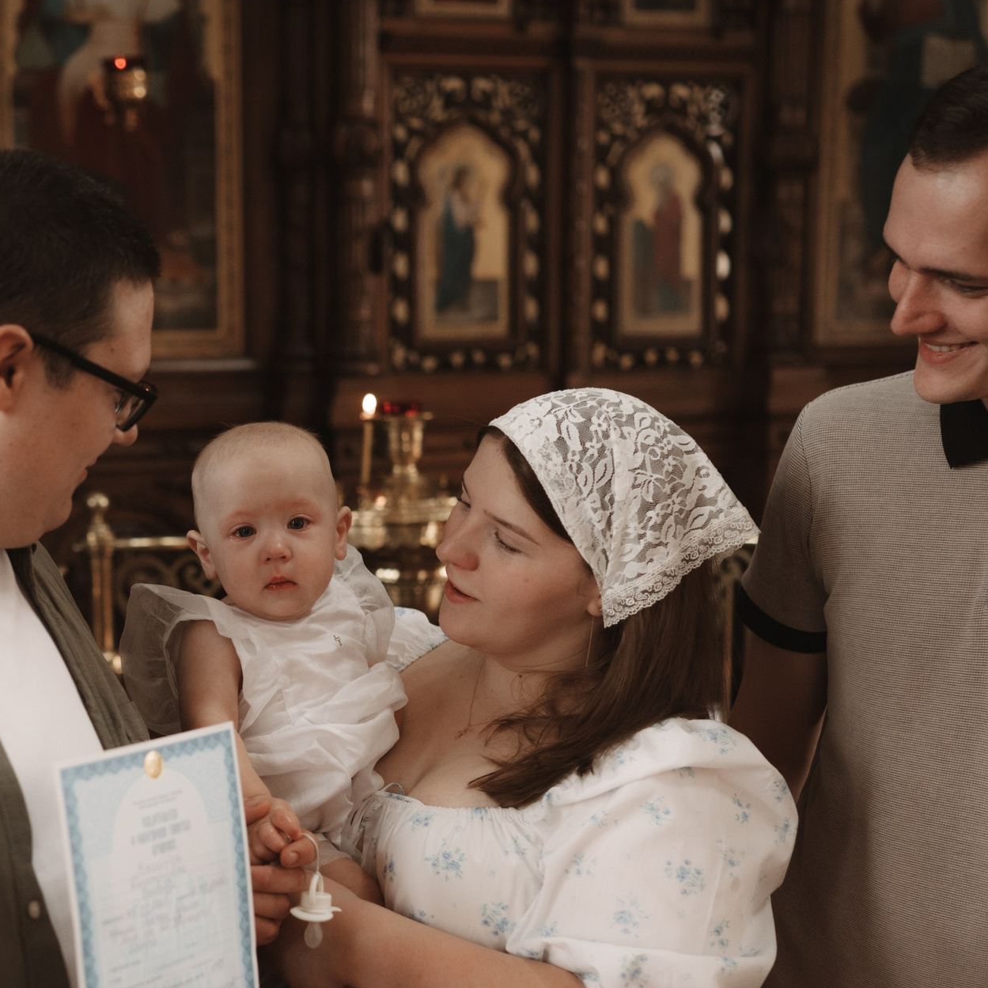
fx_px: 1970
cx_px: 209
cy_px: 655
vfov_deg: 28.0
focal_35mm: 61
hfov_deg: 27.6
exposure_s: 1/320
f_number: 2.2
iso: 800
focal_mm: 35
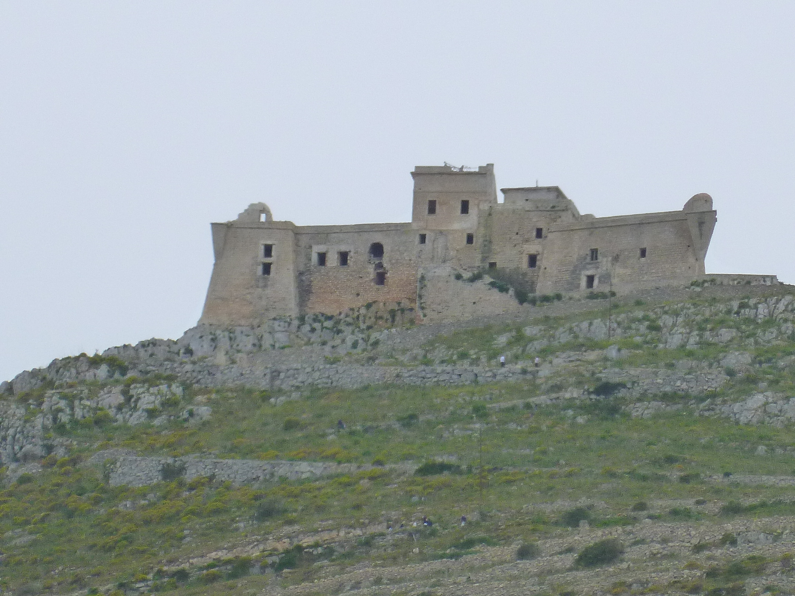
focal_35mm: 406
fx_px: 9324
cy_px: 298
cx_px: 398
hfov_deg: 4.9
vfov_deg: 3.7
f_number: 5.9
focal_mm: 40
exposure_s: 1/125
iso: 160
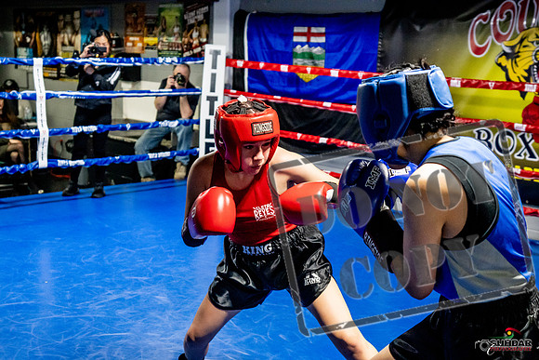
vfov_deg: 26.0
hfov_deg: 38.2
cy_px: 180
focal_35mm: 52
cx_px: 270
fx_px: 779
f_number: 2.8
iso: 5000
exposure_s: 1/800
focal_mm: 35
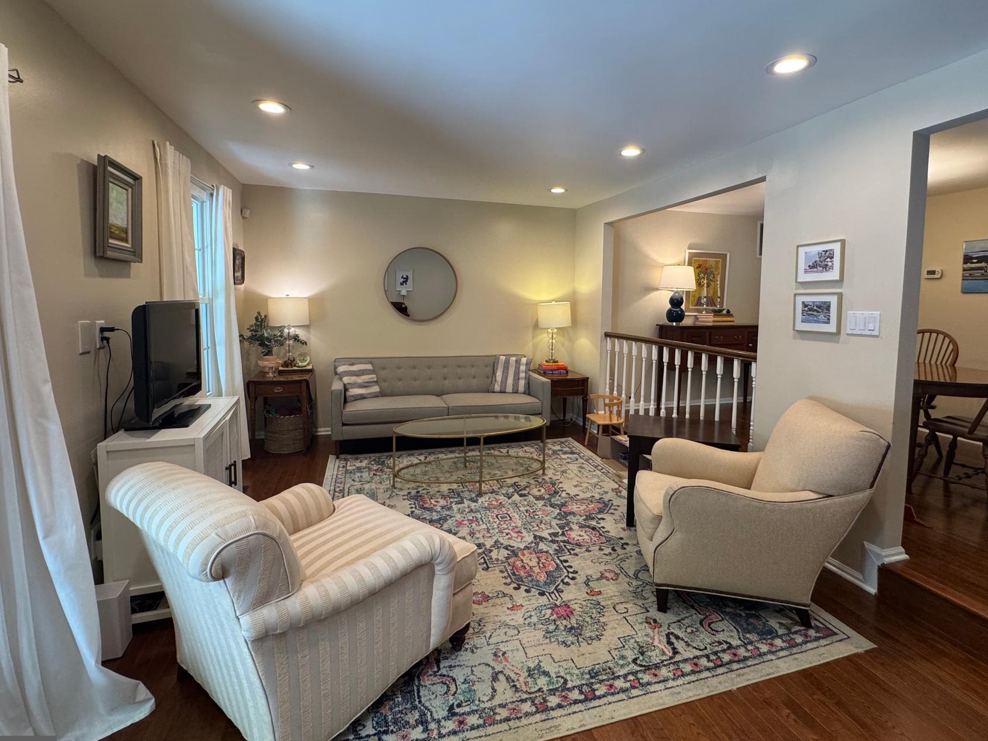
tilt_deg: -4.6
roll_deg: -0.6
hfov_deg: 91.0
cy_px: 334
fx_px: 485
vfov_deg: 74.5
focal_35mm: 17
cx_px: 510
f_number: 2.2
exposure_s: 1/120
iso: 200
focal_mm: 2.22
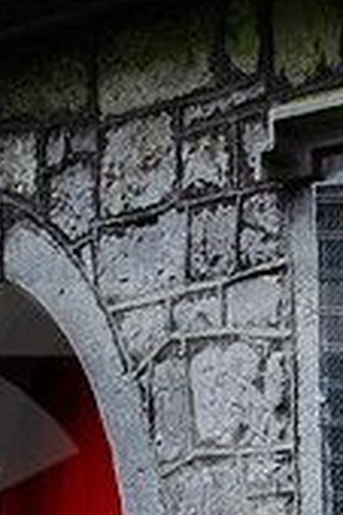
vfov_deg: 7.8
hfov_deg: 5.3
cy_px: 570
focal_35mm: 261
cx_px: 168
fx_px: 3737
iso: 500
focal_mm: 44
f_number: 8
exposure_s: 1/80
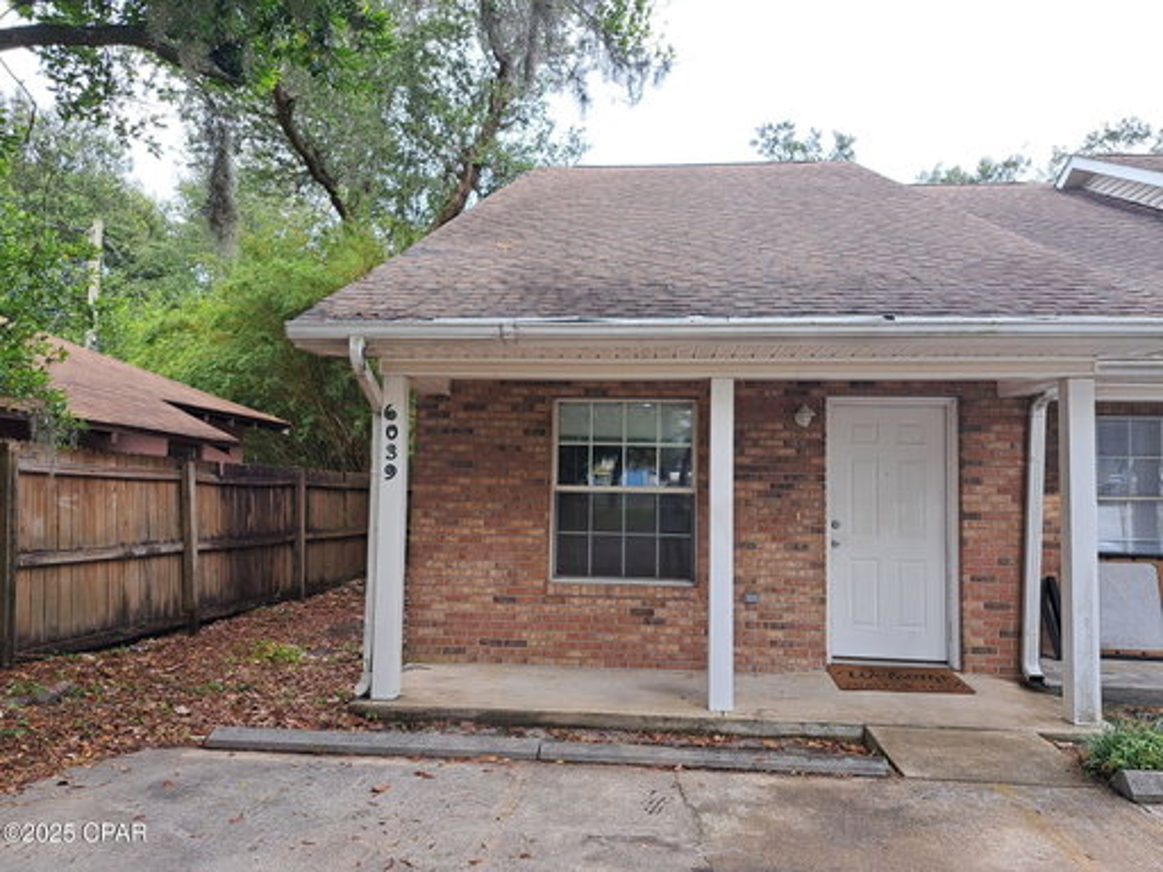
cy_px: 436
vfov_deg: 56.8
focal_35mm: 24
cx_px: 582
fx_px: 806
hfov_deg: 71.6
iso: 50
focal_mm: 5.23
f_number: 1.8
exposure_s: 1/191
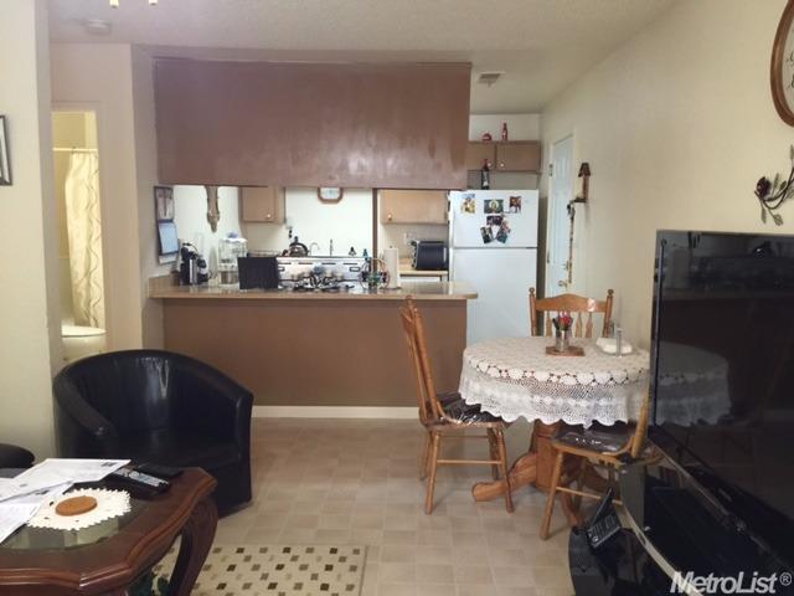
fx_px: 665
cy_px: 298
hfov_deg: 61.7
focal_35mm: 29
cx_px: 397
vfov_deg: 48.2
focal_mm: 4.15
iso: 64
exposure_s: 1/15
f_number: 2.2
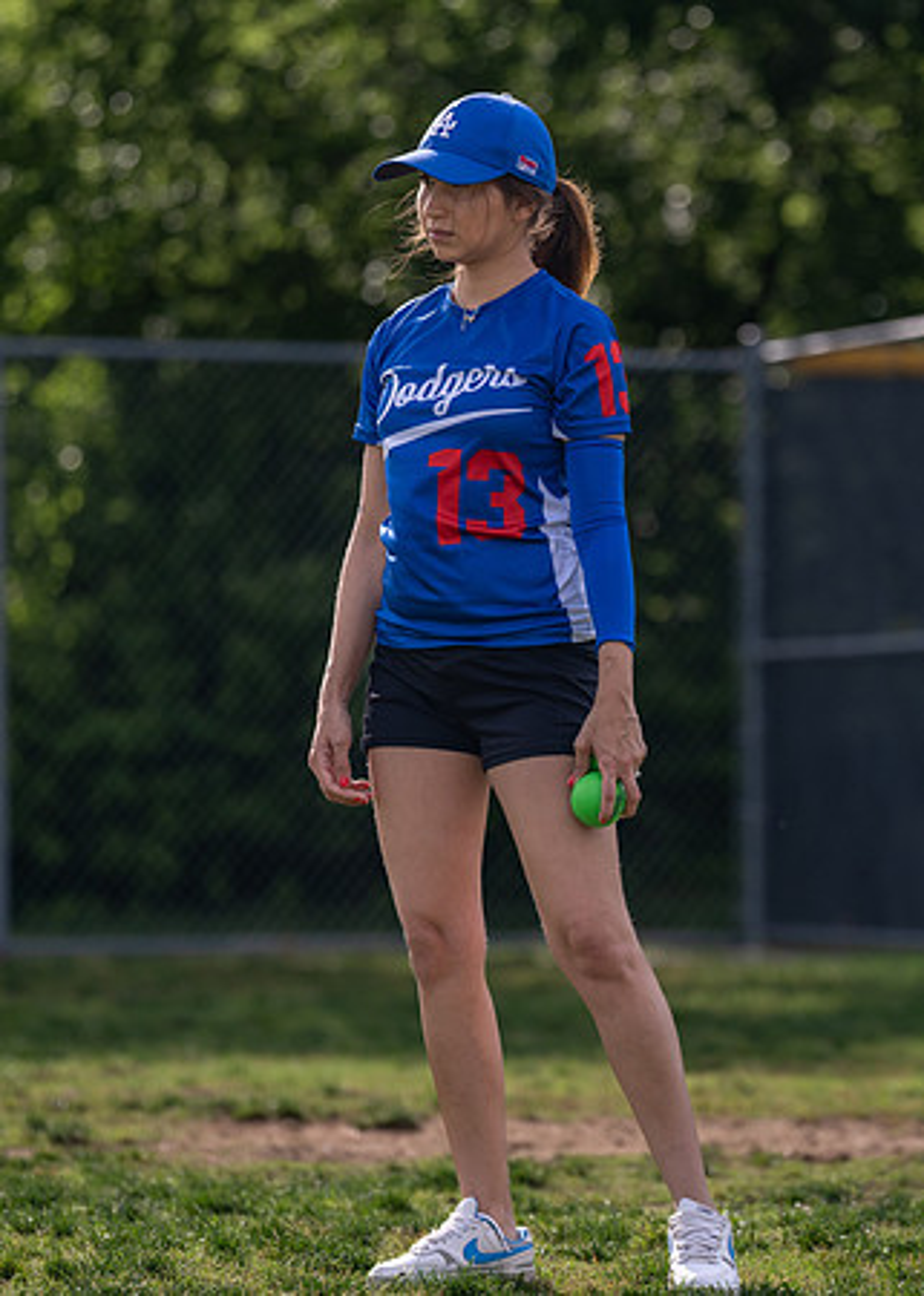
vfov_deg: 9.6
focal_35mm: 209
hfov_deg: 6.9
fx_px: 7683
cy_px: 635
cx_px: 507
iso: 100
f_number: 2.8
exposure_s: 1/1600
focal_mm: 135
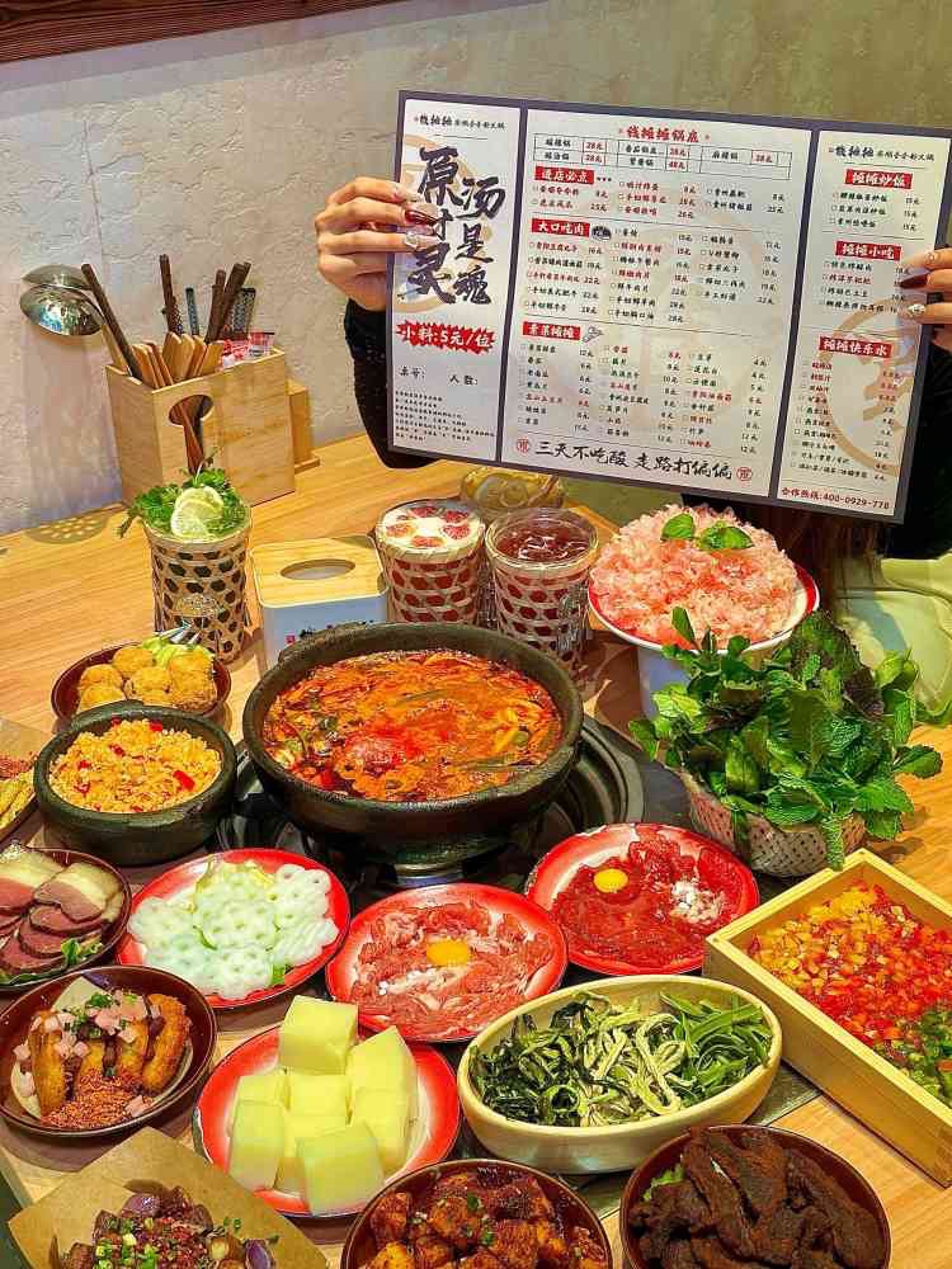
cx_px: 476
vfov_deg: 39.7
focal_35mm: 48
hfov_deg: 30.3
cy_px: 634
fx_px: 1760
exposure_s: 1/50
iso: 64
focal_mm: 6.86
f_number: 1.78
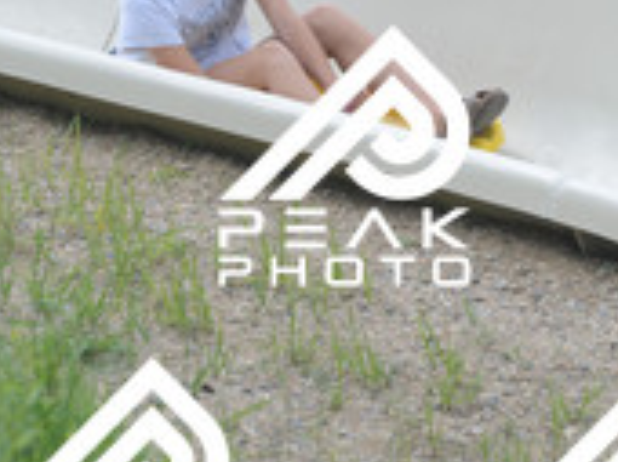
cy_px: 133
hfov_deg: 4.5
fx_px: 7880
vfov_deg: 3.4
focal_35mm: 442
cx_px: 360
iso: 640
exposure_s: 1/640
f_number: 6.3
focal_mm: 195
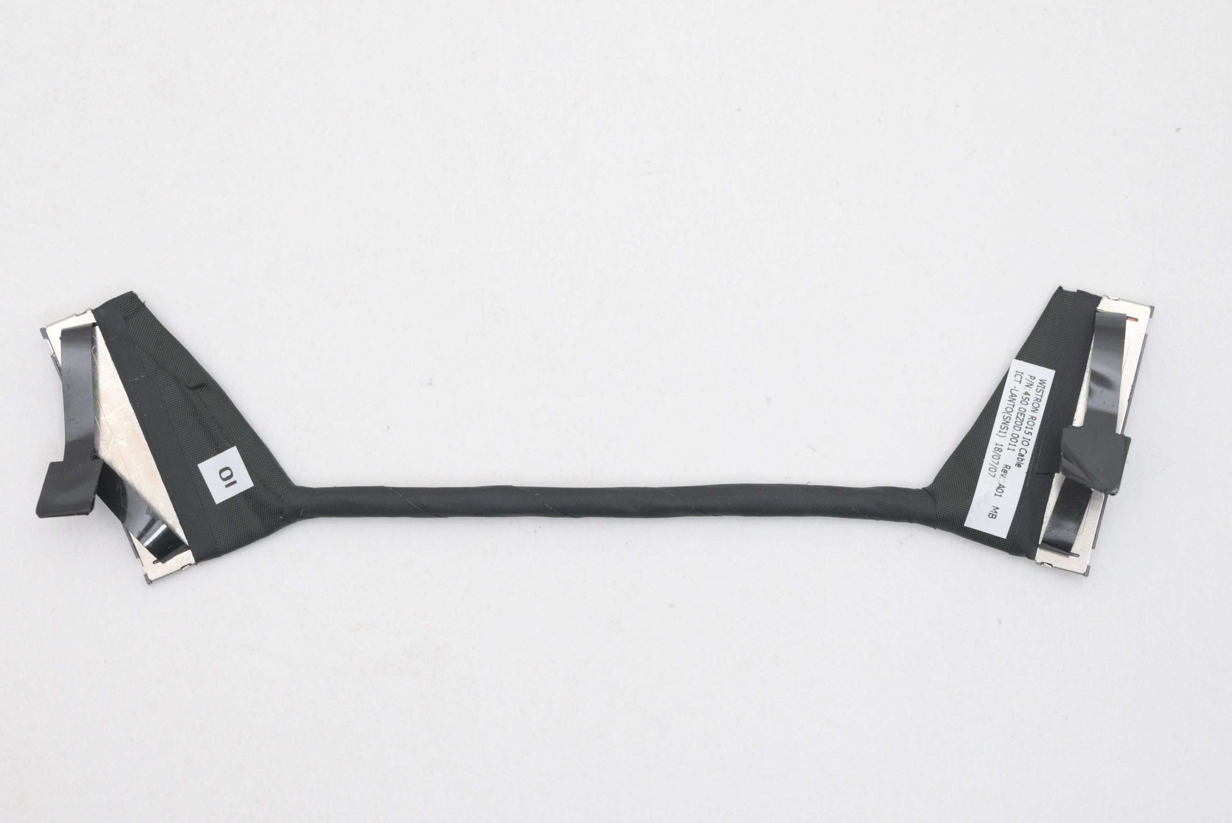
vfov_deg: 13.1
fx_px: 3596
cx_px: 616
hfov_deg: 19.4
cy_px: 412
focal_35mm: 105
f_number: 7.1
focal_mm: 70
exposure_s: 1/200
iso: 1600
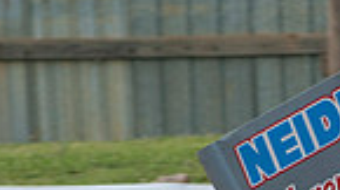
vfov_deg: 1.4
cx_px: 549
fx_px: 7668
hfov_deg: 2.5
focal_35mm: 852
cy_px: 333
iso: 250
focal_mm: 135
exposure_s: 1/400
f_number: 4.5
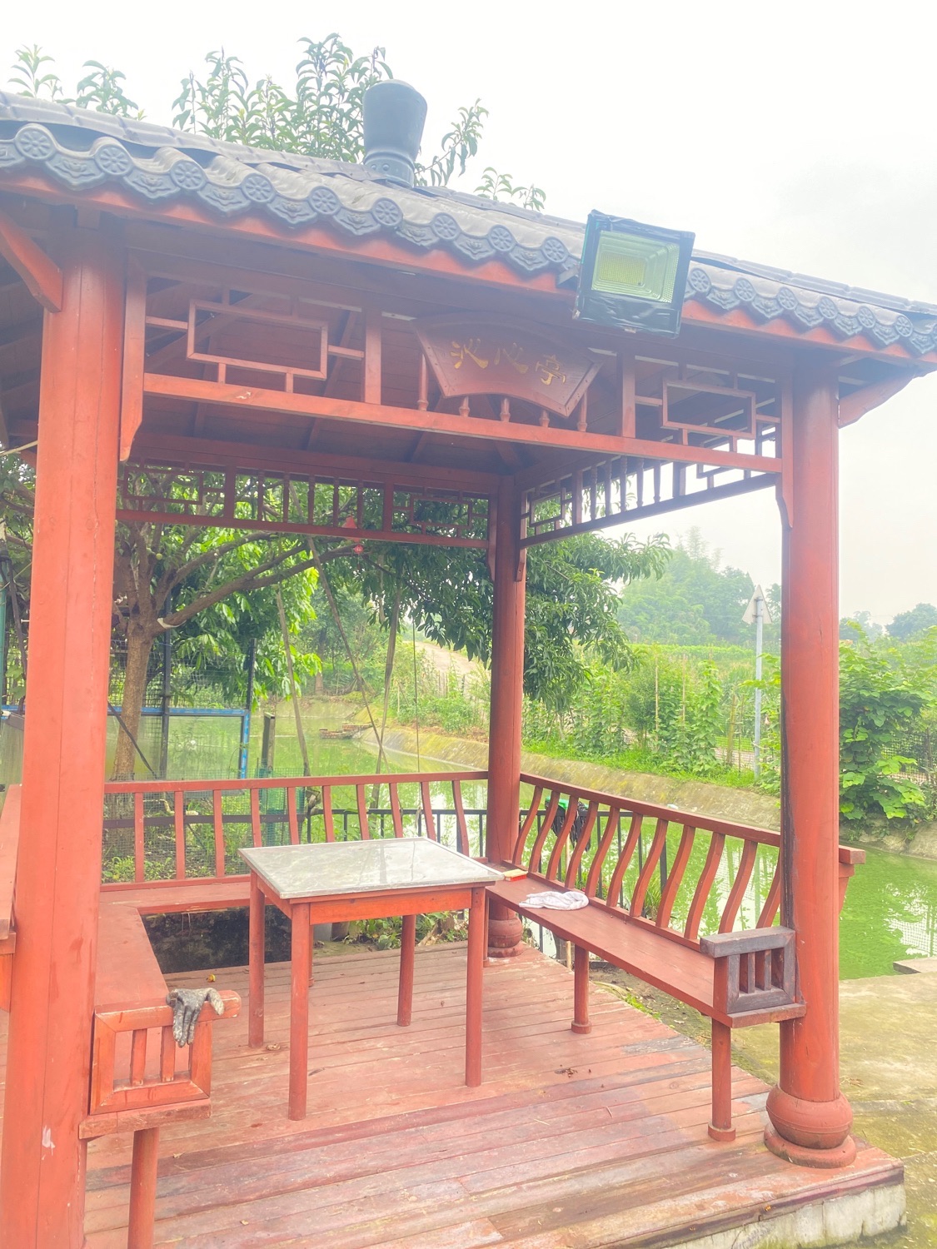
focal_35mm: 26
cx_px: 468
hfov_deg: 53.1
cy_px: 624
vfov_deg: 67.3
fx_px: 938
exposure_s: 1/121
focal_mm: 4.25
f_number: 1.8
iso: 32
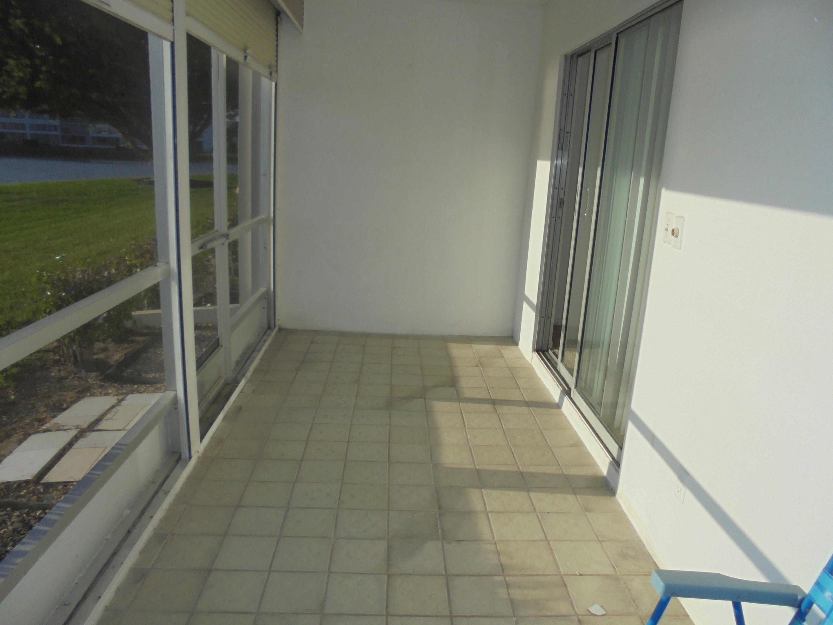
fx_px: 626
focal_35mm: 26
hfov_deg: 67.3
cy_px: 312
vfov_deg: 53.1
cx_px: 416
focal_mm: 4.6
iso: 100
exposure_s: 1/1000
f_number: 3.5
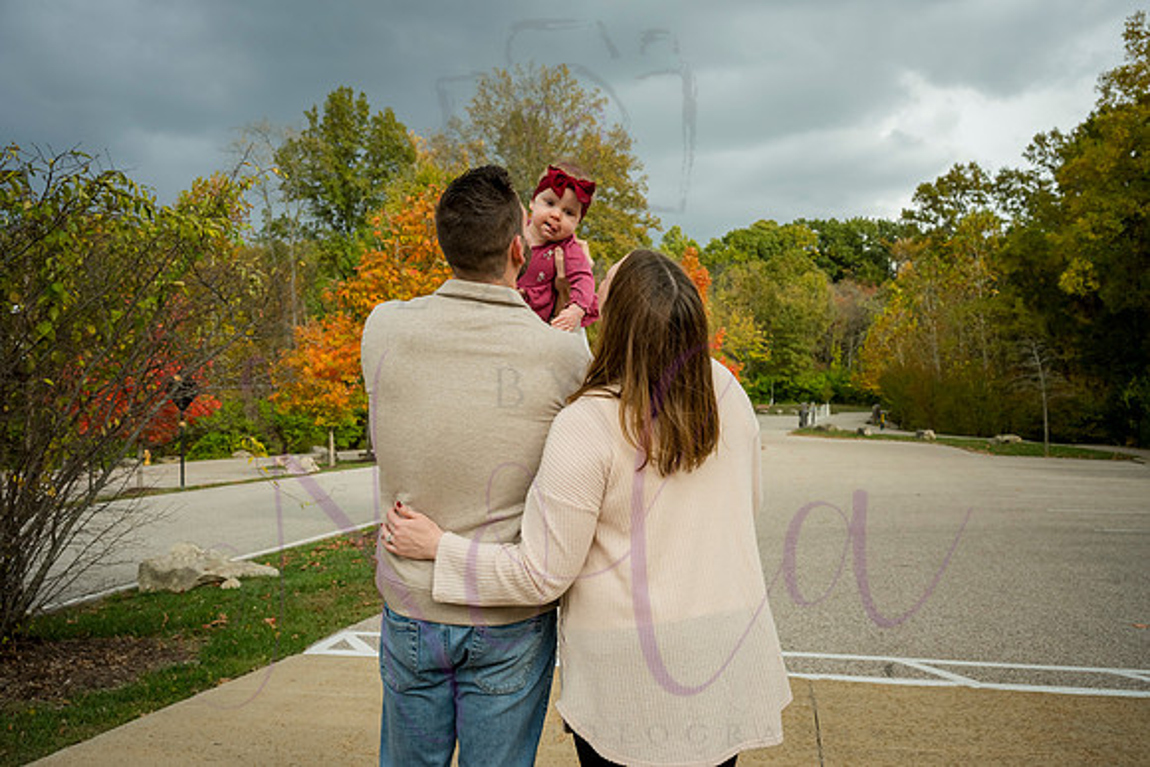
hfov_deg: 59.5
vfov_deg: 41.7
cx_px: 575
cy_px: 384
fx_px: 1006
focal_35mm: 32
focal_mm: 31.5
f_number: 6.3
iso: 400
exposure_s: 1/500
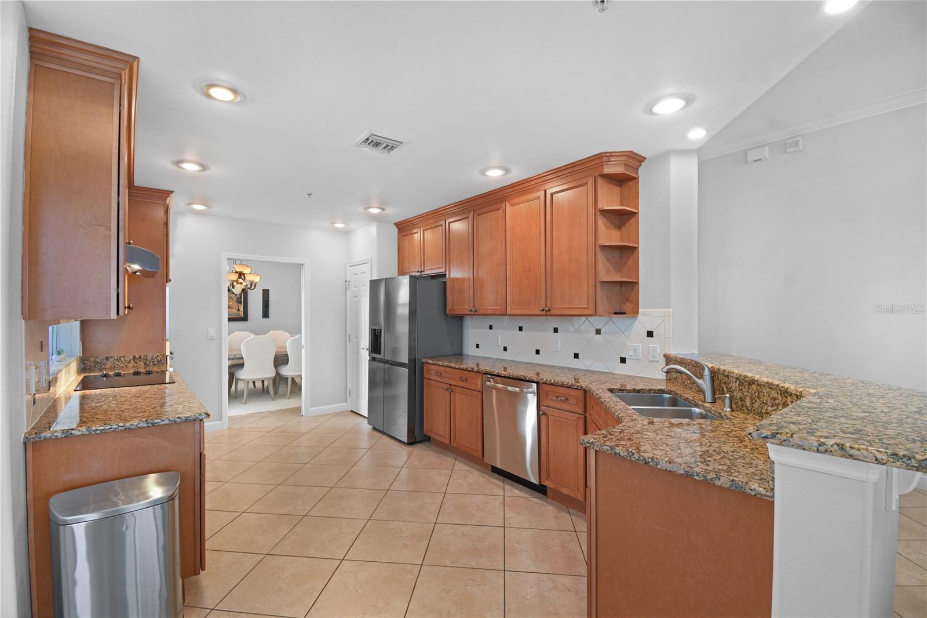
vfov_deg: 77.3
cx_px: 464
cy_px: 309
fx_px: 386
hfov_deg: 100.4
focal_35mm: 15
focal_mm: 10
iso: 100
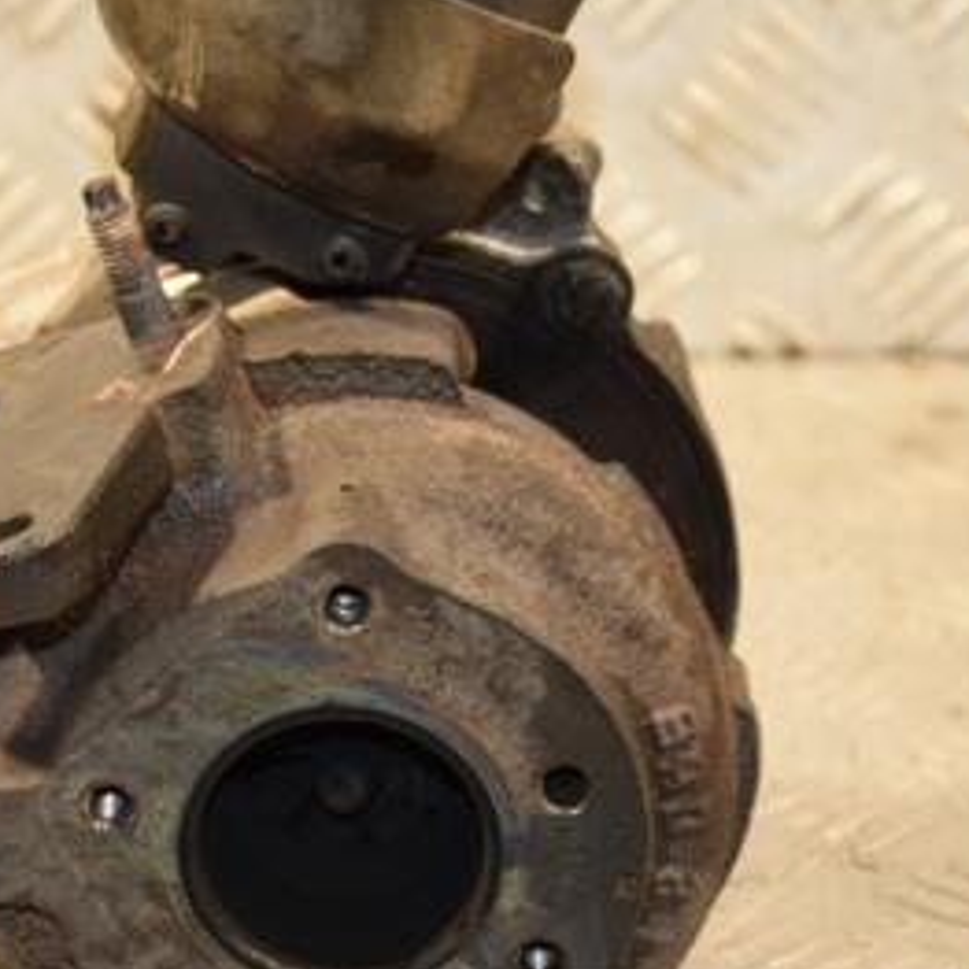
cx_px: 296
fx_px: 6112
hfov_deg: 9.1
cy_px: 547
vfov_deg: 9.1
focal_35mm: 193
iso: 800
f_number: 5.3
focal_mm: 66
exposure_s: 1/80
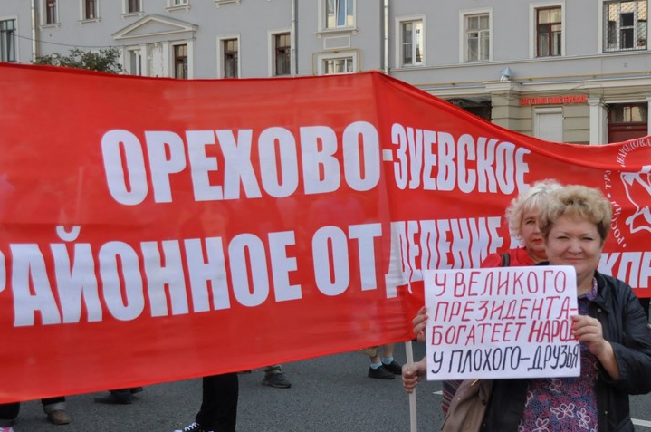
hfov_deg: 41.6
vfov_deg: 28.5
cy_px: 261
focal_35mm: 47
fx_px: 849
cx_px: 416
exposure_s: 1/2500
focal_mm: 22
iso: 1000
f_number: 3.8
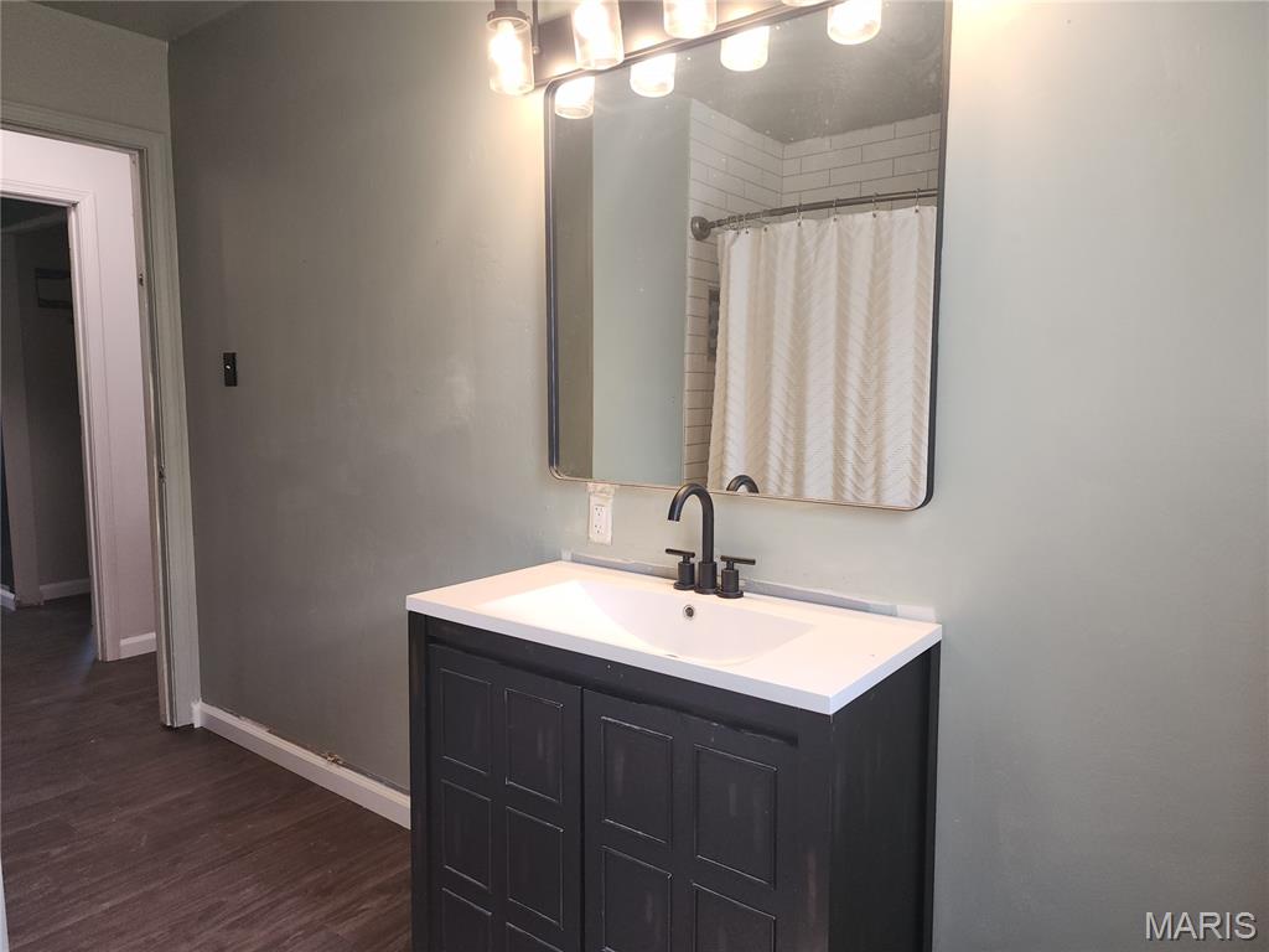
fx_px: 843
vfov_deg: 58.9
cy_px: 476
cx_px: 634
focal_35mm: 23
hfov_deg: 73.9
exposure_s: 1/60
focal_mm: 6.4
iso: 64
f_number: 1.8
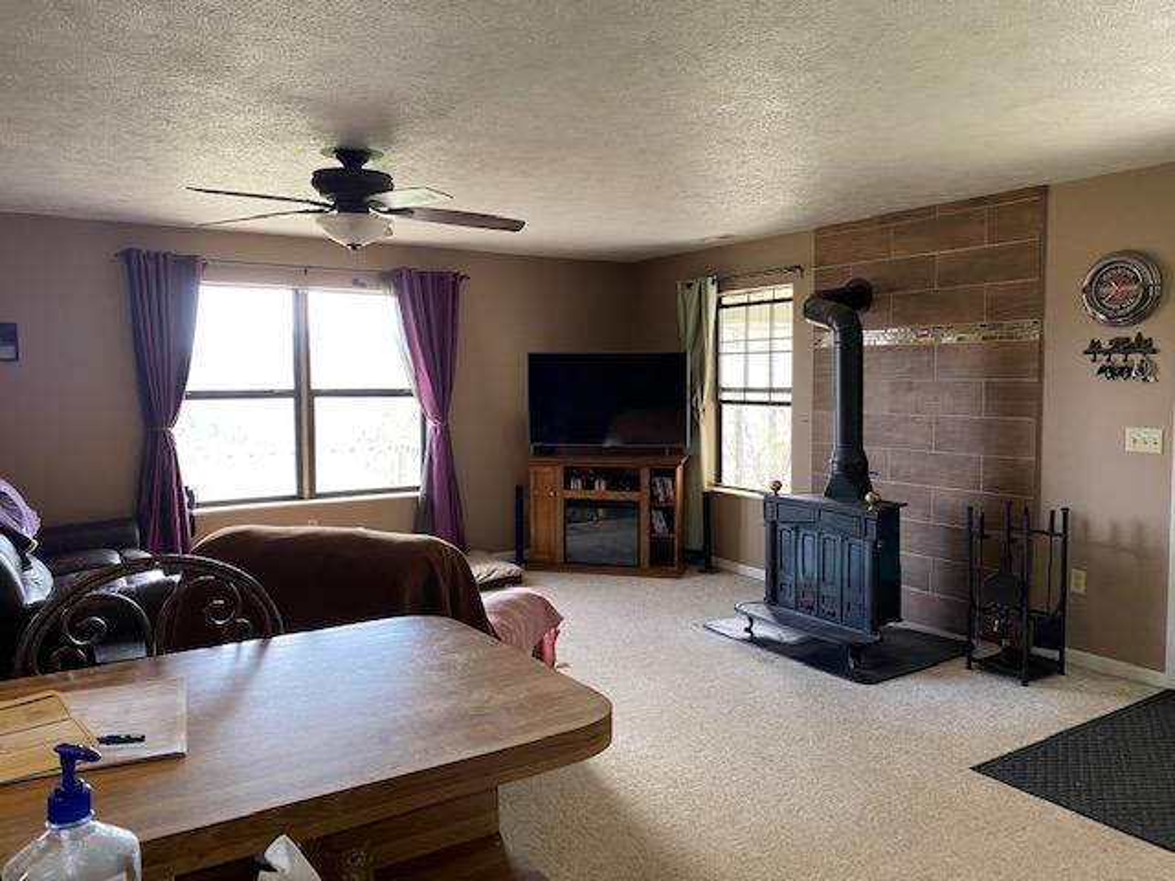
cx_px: 588
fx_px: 883
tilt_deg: -5.0
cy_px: 440
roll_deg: -0.7
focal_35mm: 26
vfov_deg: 53.1
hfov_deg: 67.3
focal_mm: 4.25
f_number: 1.8
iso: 125
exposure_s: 1/60
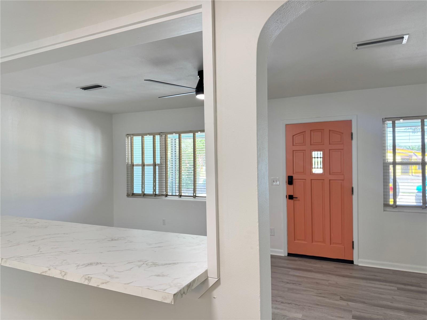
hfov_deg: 71.6
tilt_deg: -1.3
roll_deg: +0.3
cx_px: 214
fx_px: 296
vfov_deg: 56.8
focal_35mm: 24
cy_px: 160
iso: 125
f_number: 1.78
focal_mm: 6.76
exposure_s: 1/120
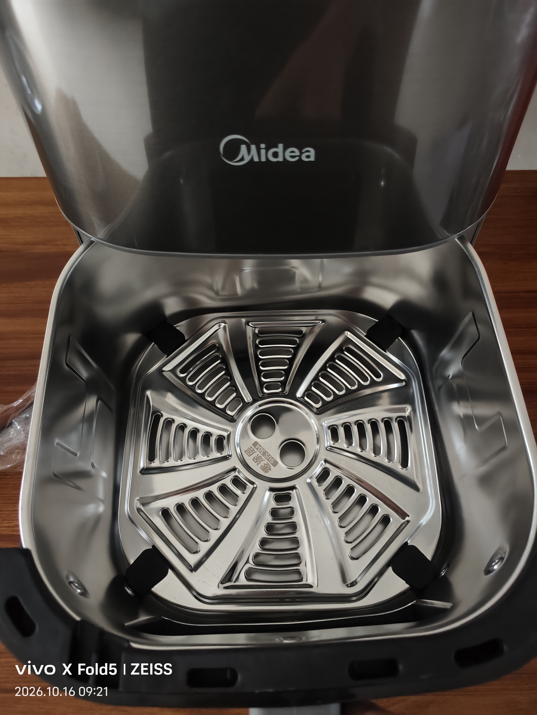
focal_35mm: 23
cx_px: 268
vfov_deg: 73.9
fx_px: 476
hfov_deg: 58.9
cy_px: 358
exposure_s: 1/50
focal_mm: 5.6
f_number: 1.57
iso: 1437
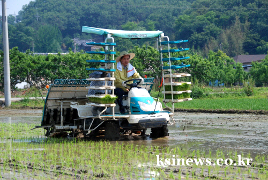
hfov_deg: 18.2
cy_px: 90
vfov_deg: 12.2
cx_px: 134
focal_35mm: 112
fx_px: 839
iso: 400
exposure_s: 1/800
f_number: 9
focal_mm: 75
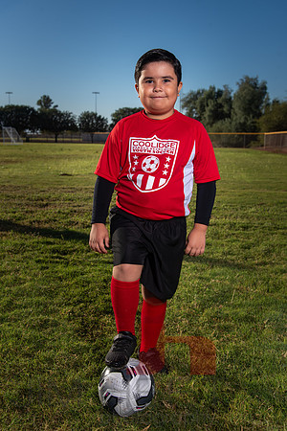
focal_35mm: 38
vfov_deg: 50.7
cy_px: 216
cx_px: 144
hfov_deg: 35.1
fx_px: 454
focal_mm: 38
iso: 100
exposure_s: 1/1000
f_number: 5.6
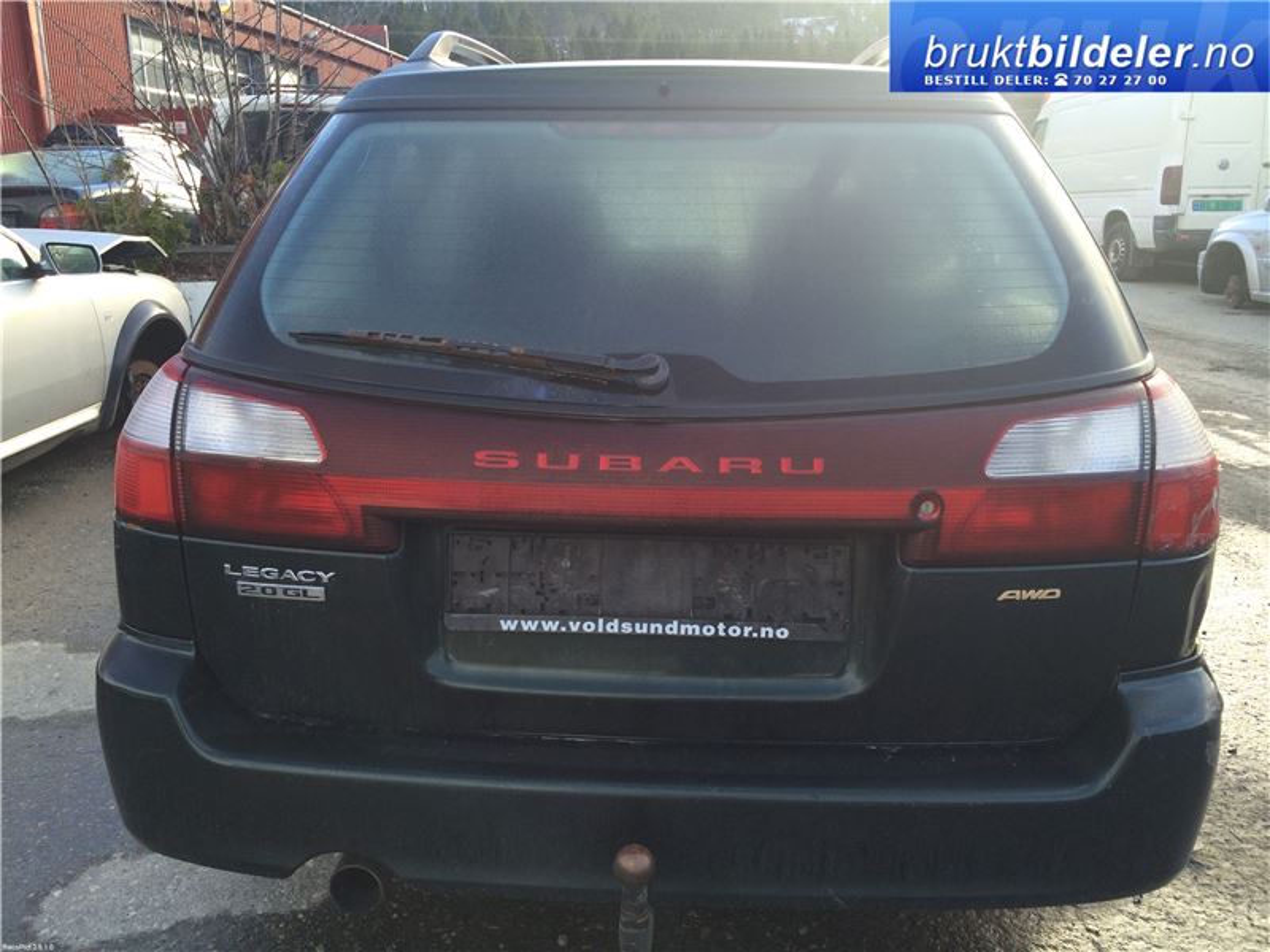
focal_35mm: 29
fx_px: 1064
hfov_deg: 61.7
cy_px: 476
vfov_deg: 48.2
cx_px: 635
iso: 32
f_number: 2.2
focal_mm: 4.15
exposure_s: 1/224
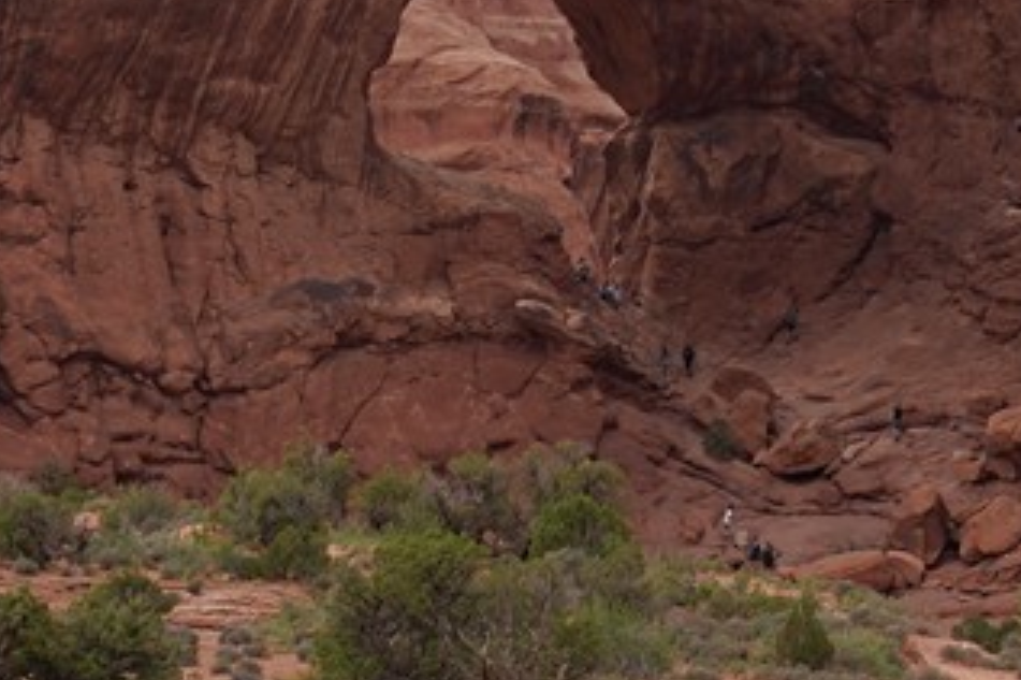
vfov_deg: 5.6
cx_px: 1288
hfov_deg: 8.3
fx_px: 6973
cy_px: 735
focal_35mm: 246
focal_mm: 39
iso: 100
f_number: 10
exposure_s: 1/100
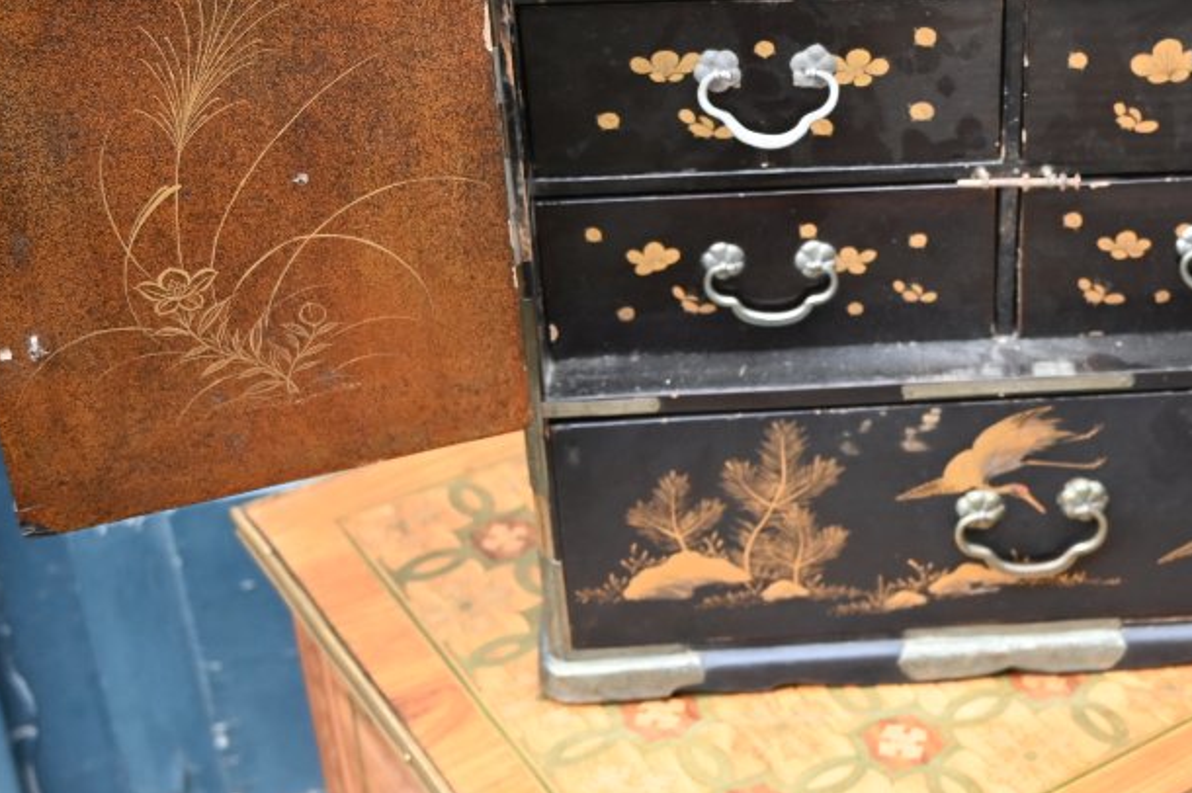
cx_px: 926
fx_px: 2101
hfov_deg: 31.0
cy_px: 340
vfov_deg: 21.4
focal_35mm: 63
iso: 500
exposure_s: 1/125
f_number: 3.5
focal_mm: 21.5
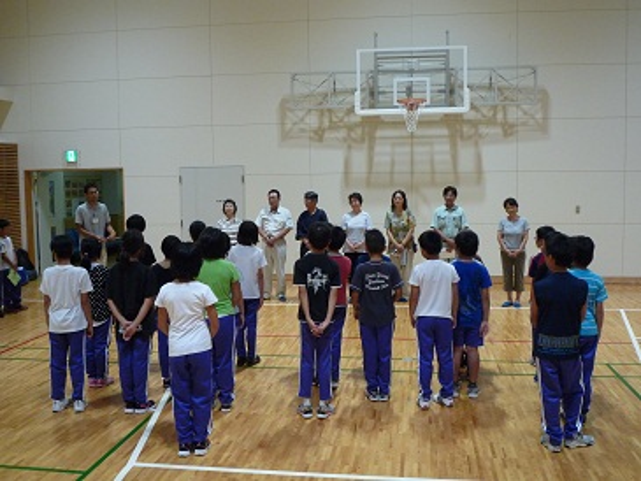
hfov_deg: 47.8
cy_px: 240
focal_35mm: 39
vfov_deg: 36.8
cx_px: 320
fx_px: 722
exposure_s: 1/40
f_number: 4
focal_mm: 6.8
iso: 320
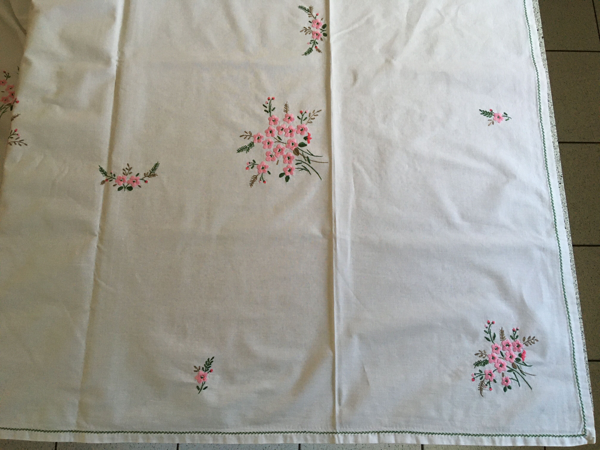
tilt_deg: -75.2
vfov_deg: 48.2
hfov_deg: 61.7
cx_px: 300
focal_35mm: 29
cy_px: 225
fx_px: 503
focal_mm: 4.15
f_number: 2.2
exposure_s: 1/33
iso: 160
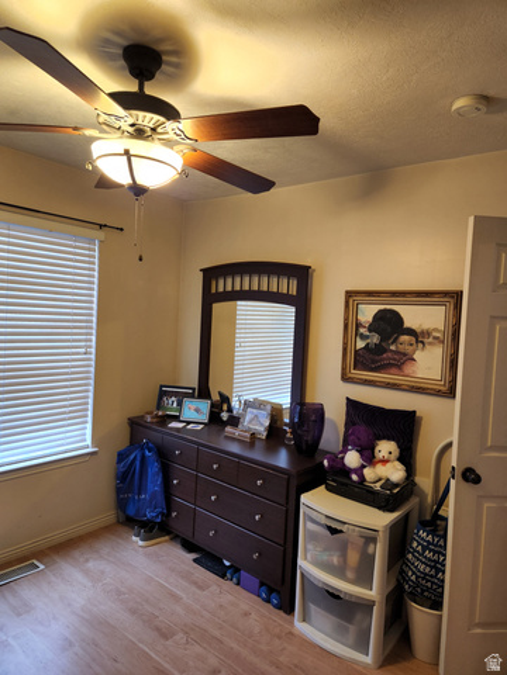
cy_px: 338
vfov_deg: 73.9
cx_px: 254
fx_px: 449
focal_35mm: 23
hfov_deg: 58.9
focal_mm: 5.4
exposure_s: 1/120
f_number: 1.8
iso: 500
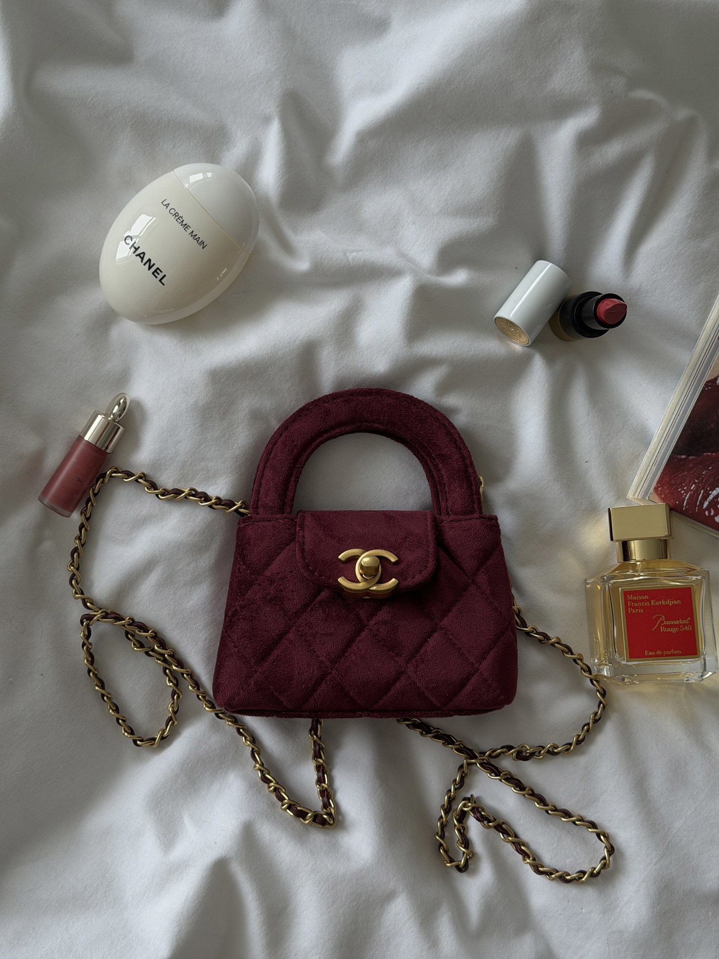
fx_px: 1329
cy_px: 480
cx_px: 360
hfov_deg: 30.3
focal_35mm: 48
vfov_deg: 39.7
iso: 100
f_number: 1.78
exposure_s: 1/114
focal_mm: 6.76
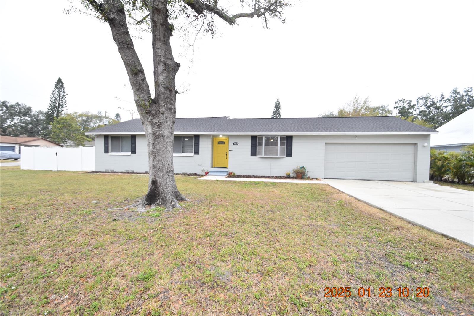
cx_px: 237
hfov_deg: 100.4
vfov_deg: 77.3
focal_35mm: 15
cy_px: 158
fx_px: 197
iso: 400
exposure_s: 1/125
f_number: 5.6
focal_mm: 10
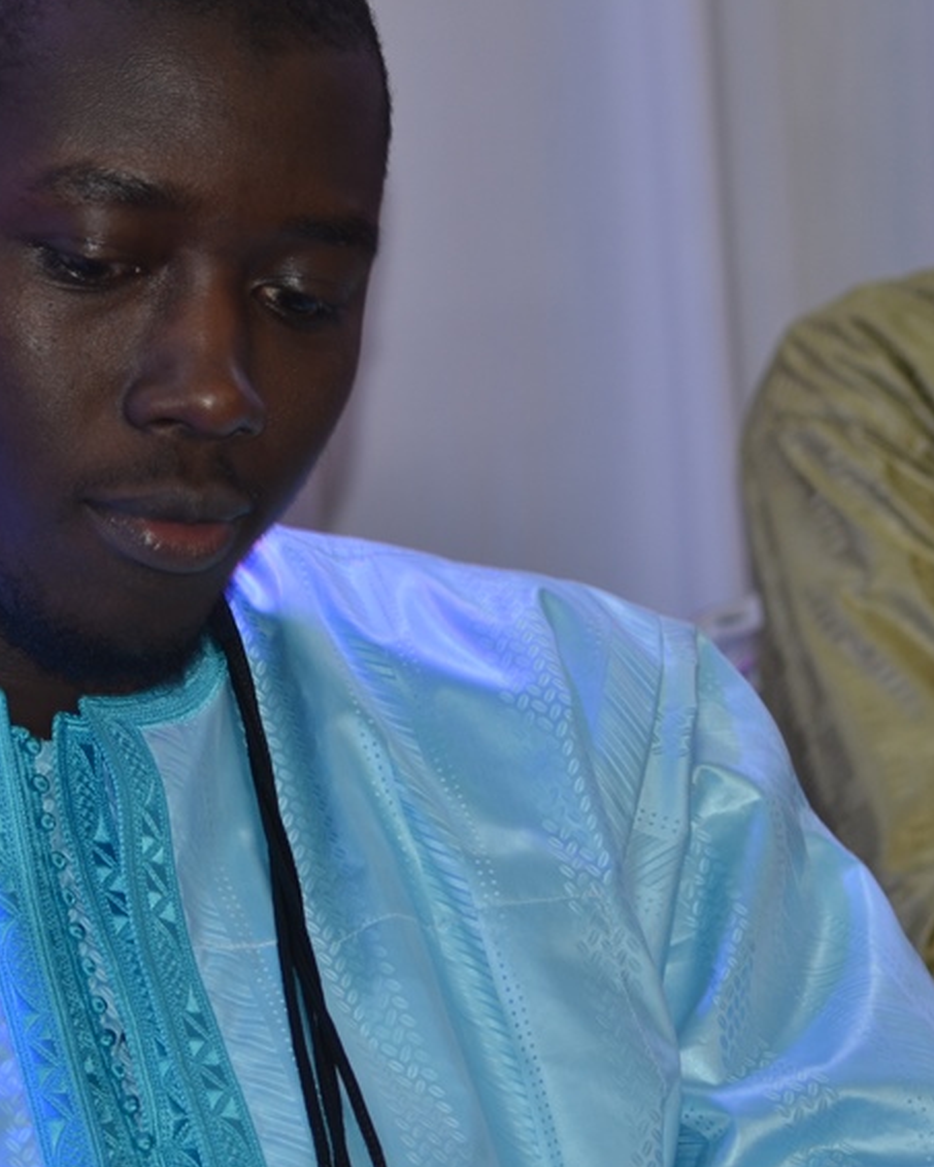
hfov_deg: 8.7
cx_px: 118
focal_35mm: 178
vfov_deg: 10.8
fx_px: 6149
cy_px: 573
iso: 400
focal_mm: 70
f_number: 4
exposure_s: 1/80
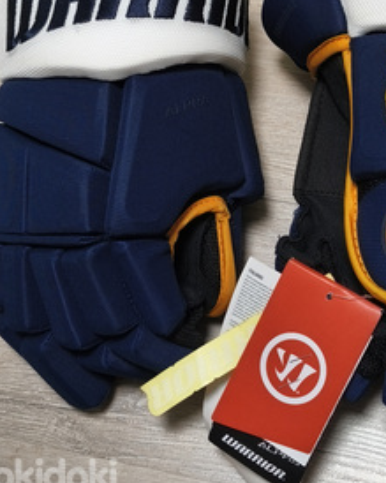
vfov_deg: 23.0
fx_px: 1172
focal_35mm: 82
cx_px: 272
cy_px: 95
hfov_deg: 18.6
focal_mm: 6.18
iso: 640
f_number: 1.65
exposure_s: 1/50
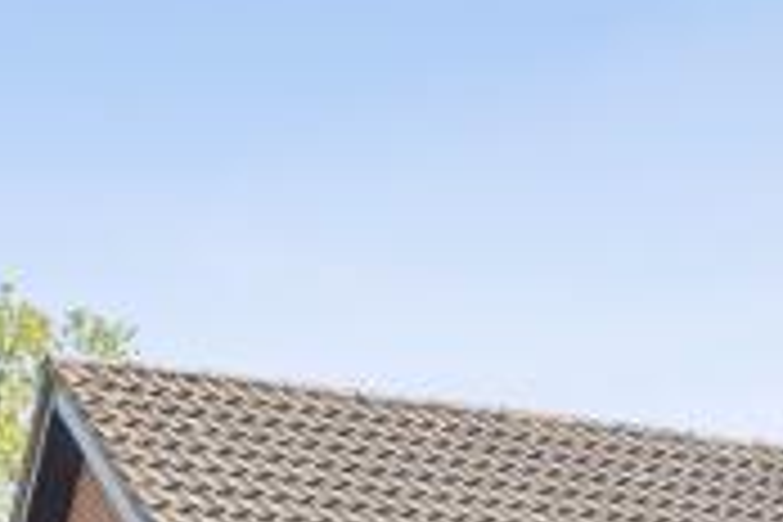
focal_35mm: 141
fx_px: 3067
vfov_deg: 8.9
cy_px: 1226
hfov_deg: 14.5
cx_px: 608
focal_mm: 16
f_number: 8
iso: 400
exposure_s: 1/200
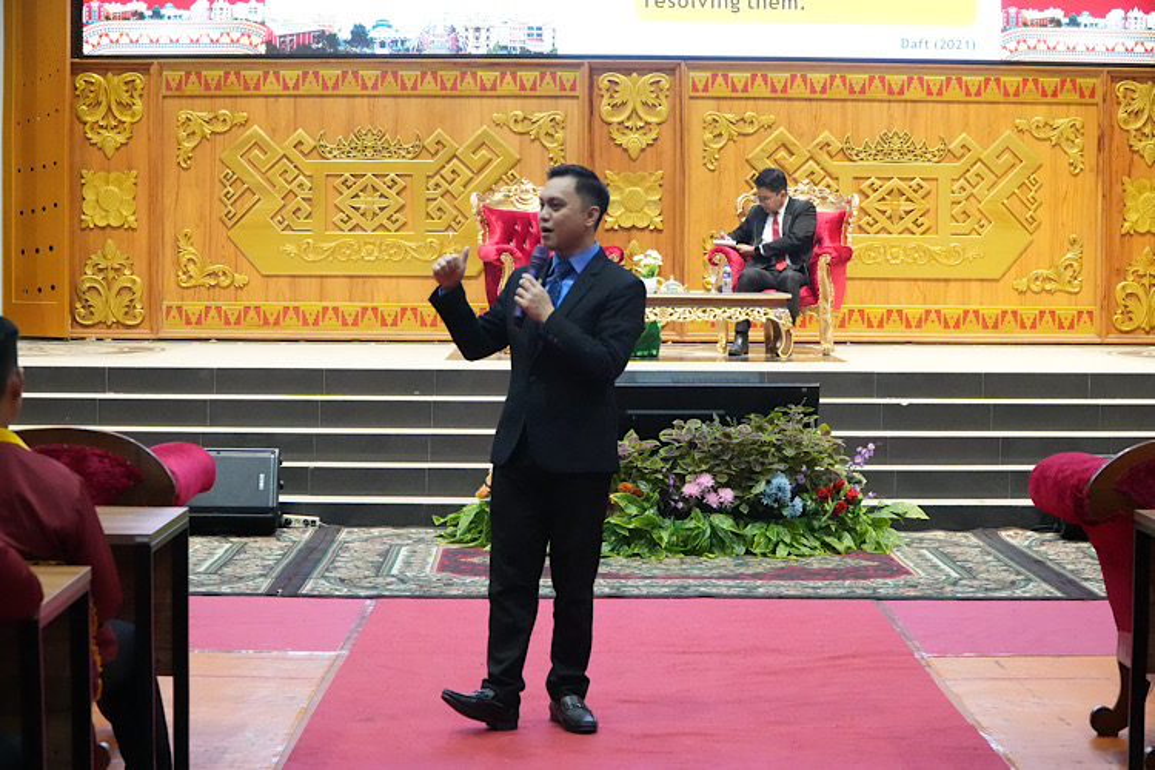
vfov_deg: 19.7
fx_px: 2214
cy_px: 385
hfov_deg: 29.2
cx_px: 578
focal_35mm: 69
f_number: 5.6
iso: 8000
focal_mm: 46
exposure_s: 1/100
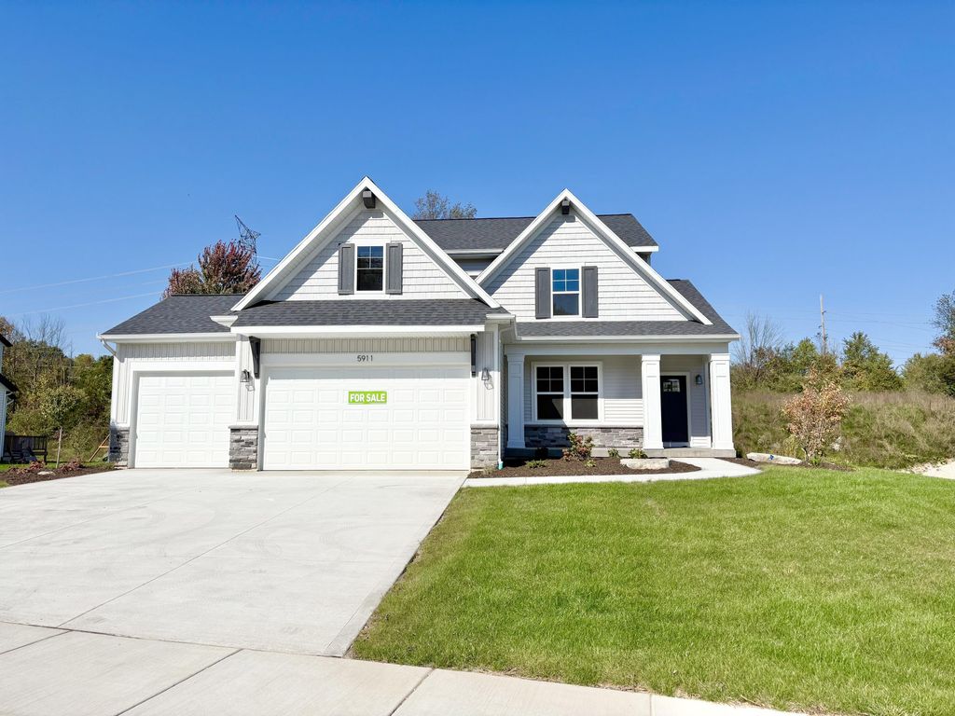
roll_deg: +0.3
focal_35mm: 26
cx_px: 478
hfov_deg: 67.3
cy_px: 358
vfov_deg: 53.1
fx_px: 717
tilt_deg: +7.2
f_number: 1.6
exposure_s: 1/6993
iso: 50
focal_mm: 5.96
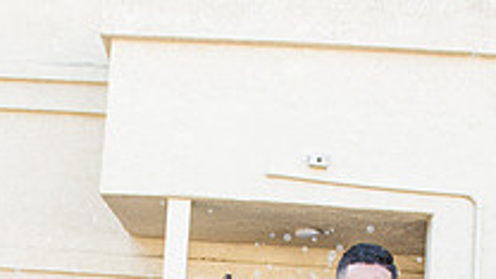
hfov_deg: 30.1
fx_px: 921
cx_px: 222
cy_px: 442
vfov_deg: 15.6
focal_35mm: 70
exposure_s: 1/200
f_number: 4.5
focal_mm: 24
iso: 200
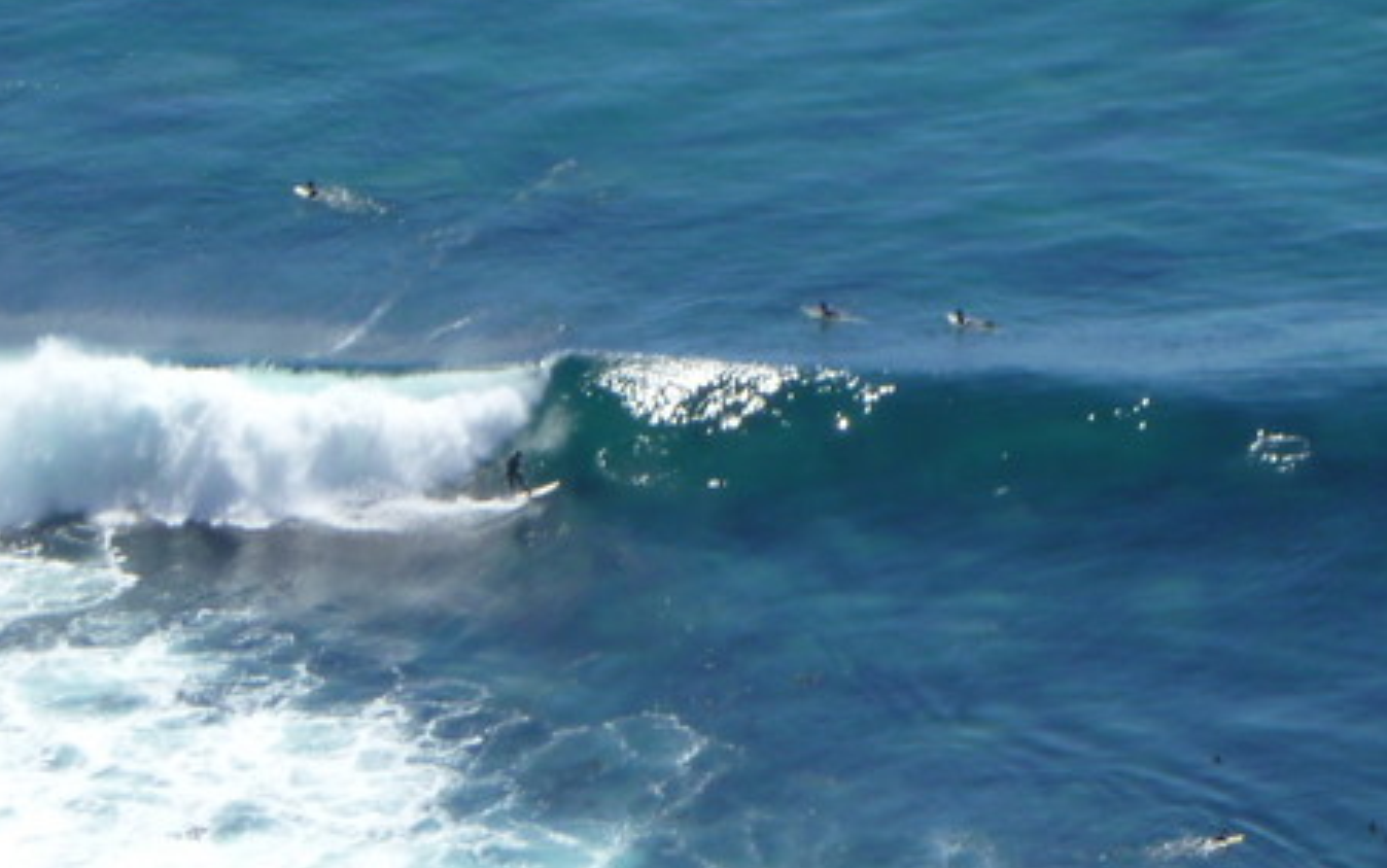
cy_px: 442
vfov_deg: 2.7
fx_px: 18529
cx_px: 833
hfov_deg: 4.3
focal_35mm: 490
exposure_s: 1/320
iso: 80
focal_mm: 40
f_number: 5.9
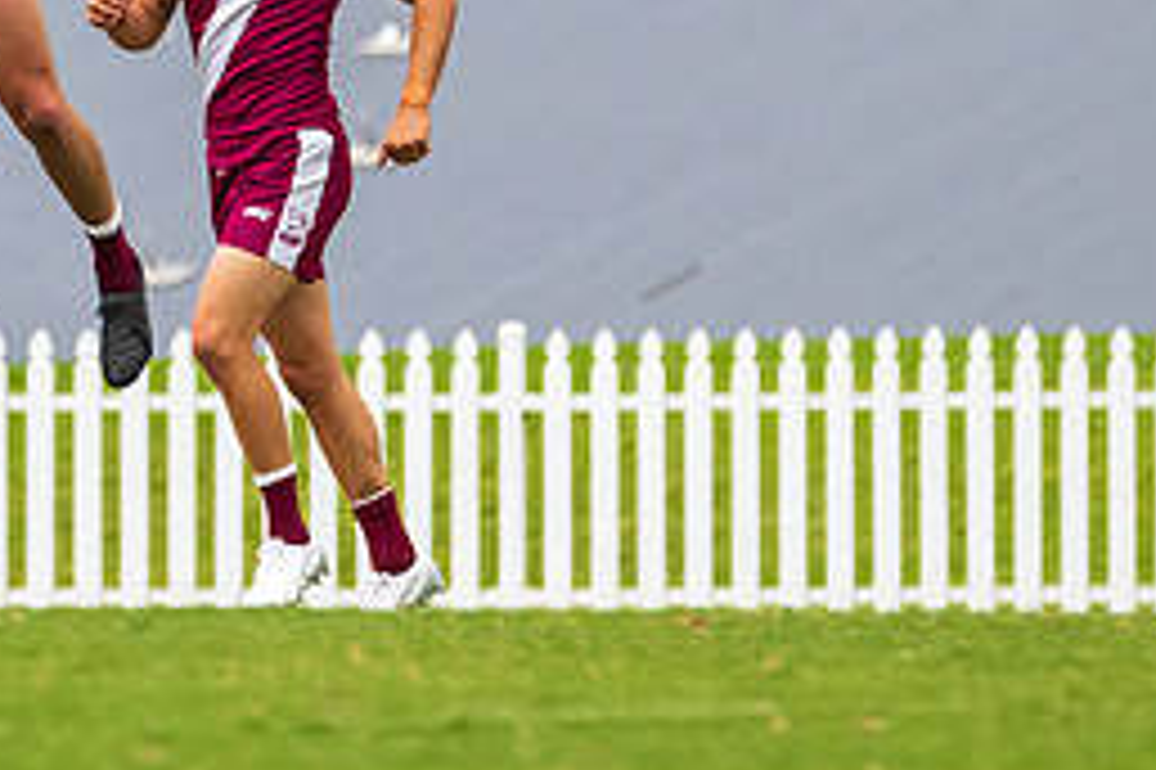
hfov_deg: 1.3
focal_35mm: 1611
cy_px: -370
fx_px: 51696
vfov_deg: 0.9
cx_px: -157
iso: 1000
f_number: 8
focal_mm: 420
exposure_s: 1/1250
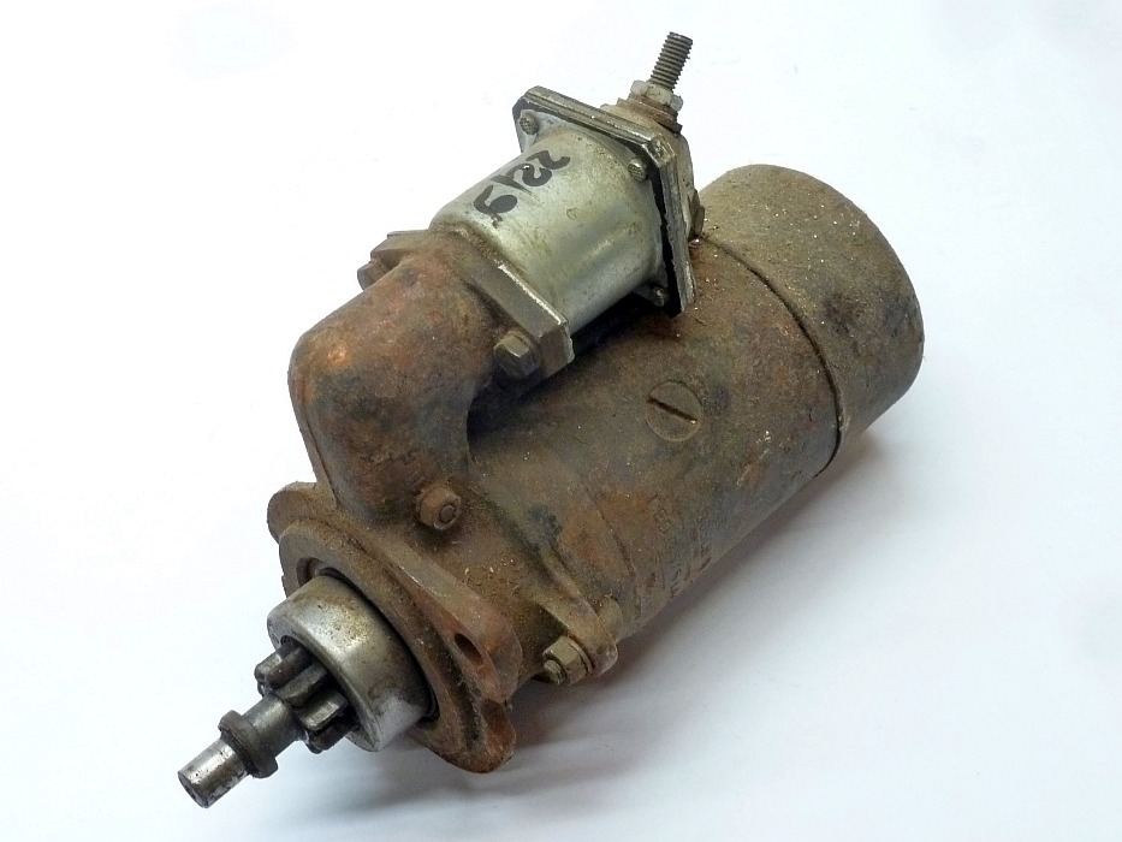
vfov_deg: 32.9
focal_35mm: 44
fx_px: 1426
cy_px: 421
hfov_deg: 42.9
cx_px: 561
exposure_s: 1/13
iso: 400
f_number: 3.7
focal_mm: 7.3
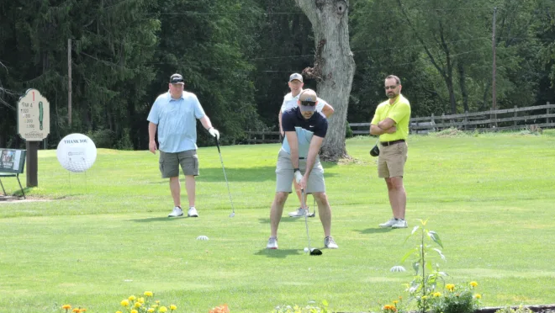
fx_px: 1944
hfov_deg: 16.3
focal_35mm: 132
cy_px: 163
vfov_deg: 9.2
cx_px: 280
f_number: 4.2
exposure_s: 1/200
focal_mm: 21.4
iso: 100
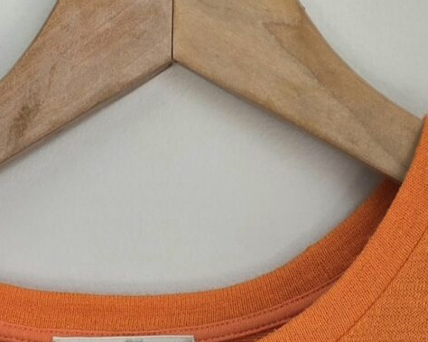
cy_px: 839
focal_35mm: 97
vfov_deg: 12.3
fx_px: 1228
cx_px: 181
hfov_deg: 19.8
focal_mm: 5.4
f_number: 1.8
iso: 64
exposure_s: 1/182
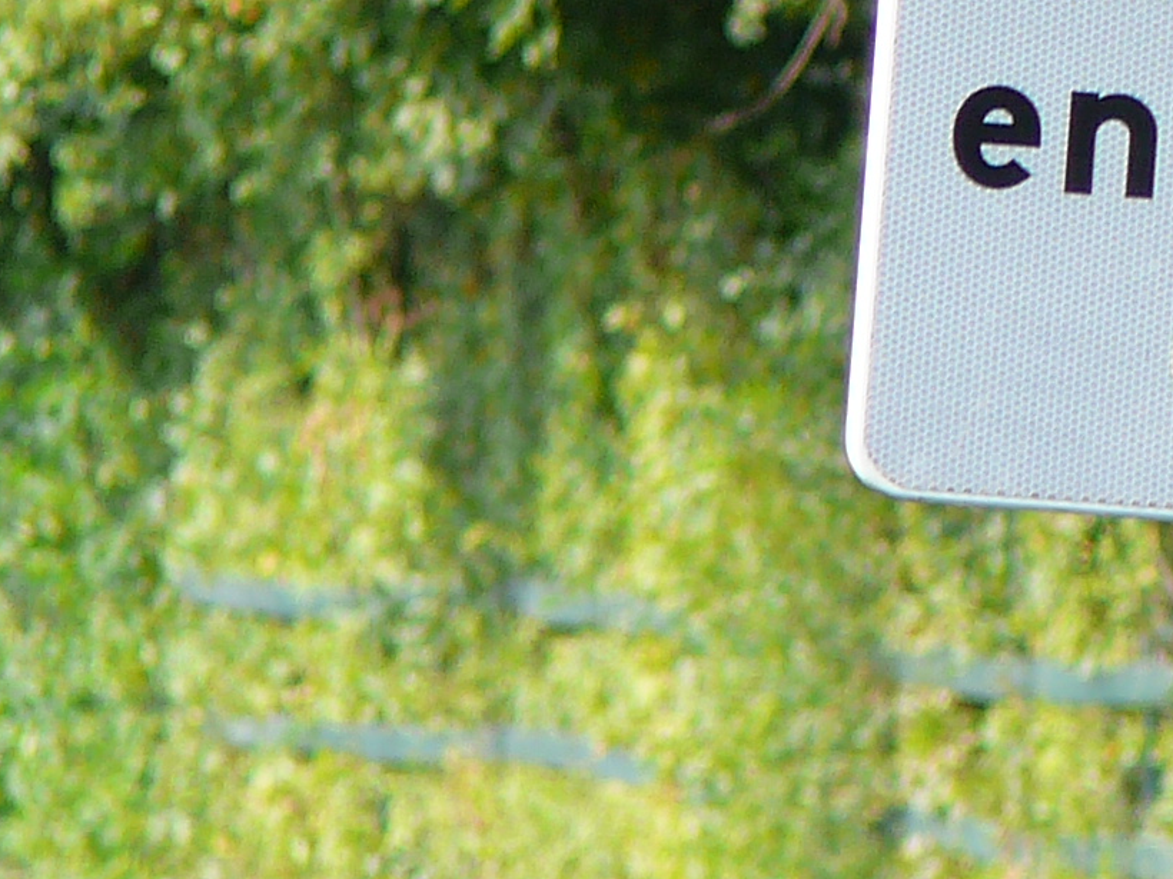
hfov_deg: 2.0
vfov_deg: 1.5
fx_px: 32903
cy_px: -297
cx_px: 1605
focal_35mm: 971
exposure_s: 1/160
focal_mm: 46.2
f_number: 4.1
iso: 80
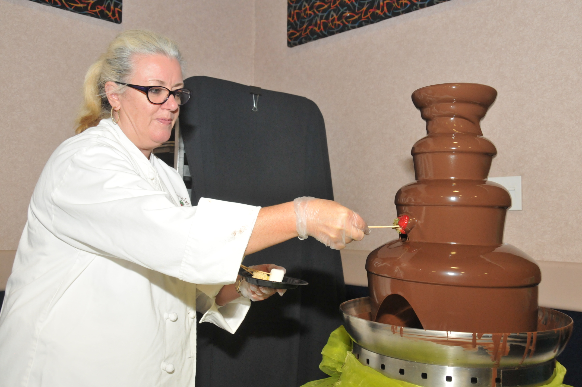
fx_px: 581
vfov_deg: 36.8
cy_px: 194
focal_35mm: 36
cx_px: 291
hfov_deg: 53.2
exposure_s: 1/60
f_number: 6.3
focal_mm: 24
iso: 1250
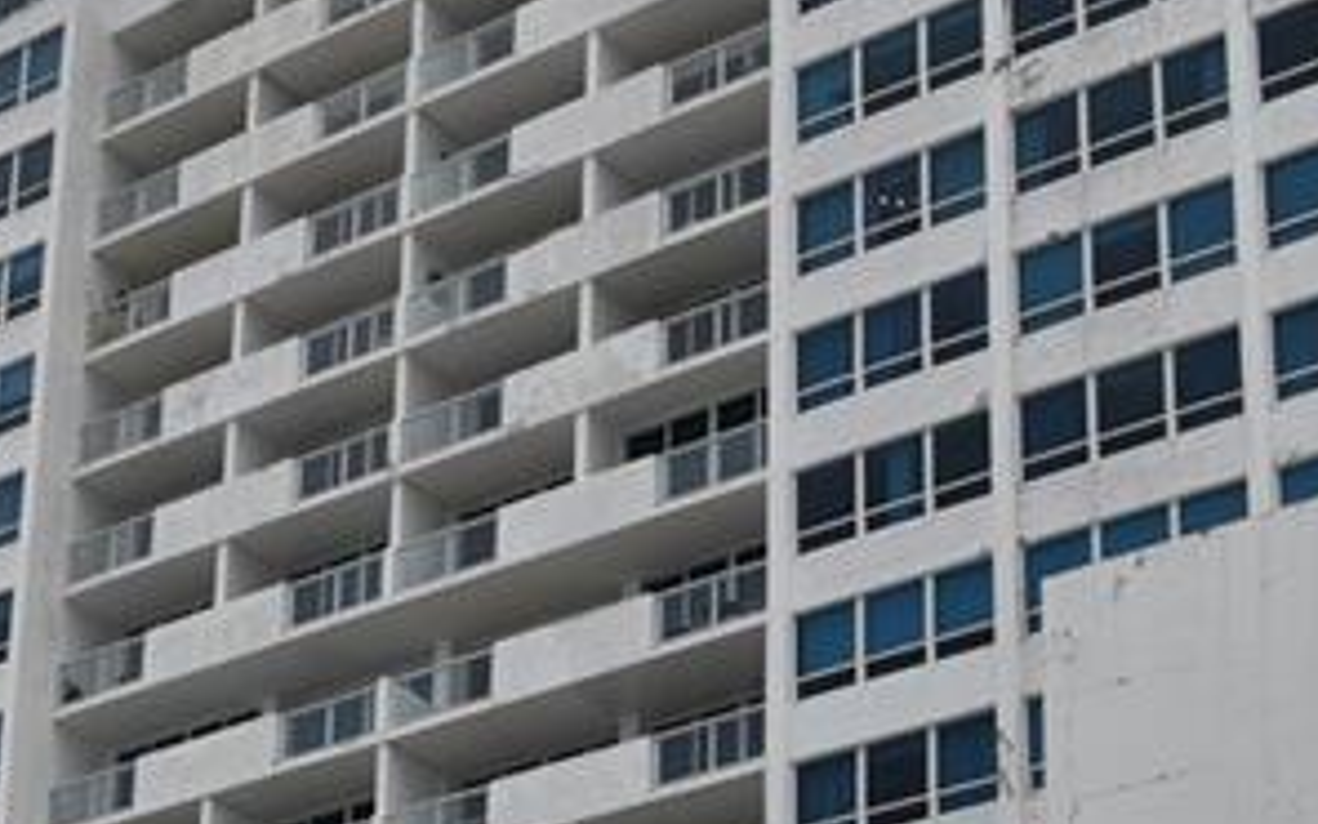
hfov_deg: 20.7
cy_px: 1136
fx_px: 3556
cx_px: 191
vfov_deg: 12.7
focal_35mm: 99
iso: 200
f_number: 11
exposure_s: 1/500
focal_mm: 24
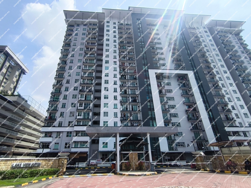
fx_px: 116
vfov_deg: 78.1
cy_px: 92
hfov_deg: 94.5
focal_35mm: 16
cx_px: 128
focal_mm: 1.65
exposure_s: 1/5602
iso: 50
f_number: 2.2
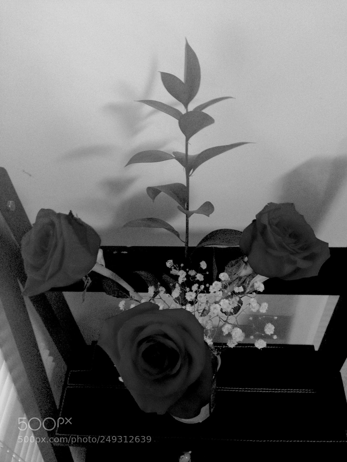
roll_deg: +2.0
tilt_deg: -44.3
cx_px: 174
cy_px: 231
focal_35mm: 33
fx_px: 441
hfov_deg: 42.9
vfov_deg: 55.4
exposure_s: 1/15
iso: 800
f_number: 2.4
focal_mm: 4.12
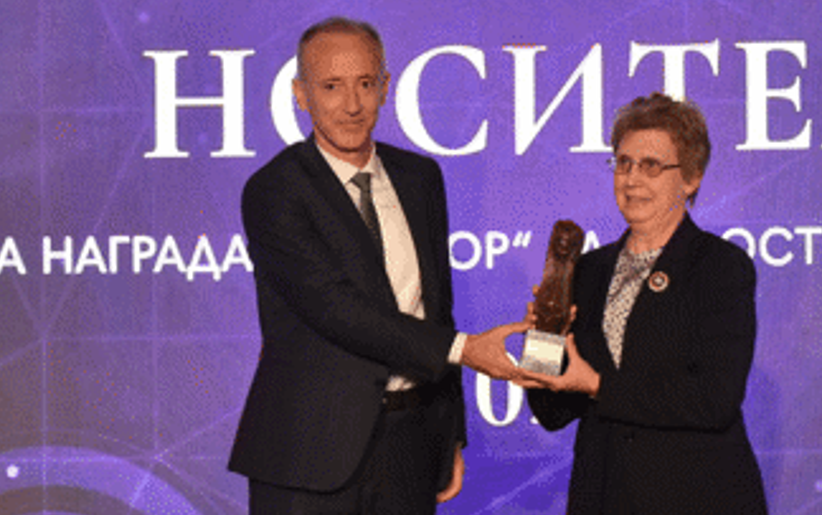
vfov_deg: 4.6
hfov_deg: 7.3
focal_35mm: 287
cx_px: 520
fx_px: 6434
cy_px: 217
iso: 2500
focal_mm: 125
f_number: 3.5
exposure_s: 1/320
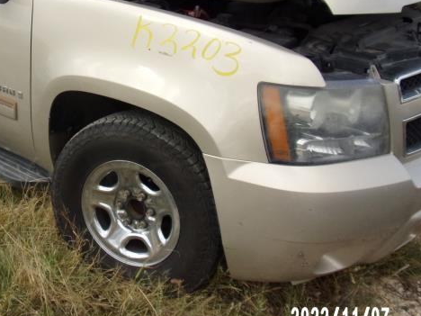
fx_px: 499
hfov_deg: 45.0
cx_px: 136
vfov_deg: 34.8
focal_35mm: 41
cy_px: 107
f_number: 3.3
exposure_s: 1/500
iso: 80
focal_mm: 4.3
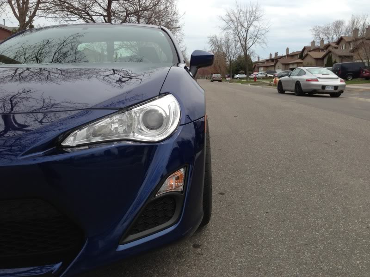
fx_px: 353
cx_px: 185
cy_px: 138
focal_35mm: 33
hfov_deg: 55.4
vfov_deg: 42.9
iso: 50
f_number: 2.4
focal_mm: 4.1
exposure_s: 1/968
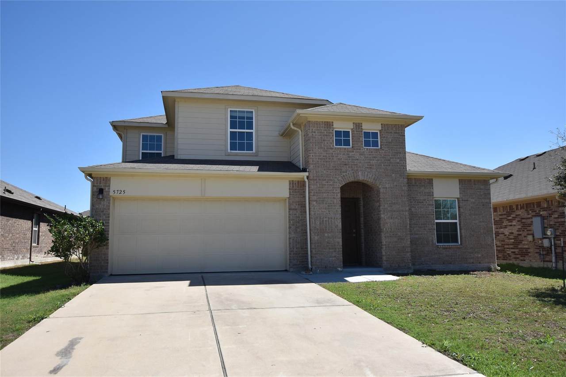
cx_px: 283
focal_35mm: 27
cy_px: 188
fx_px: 424
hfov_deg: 67.4
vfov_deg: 47.9
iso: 220
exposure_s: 1/1250
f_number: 5.6
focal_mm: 18
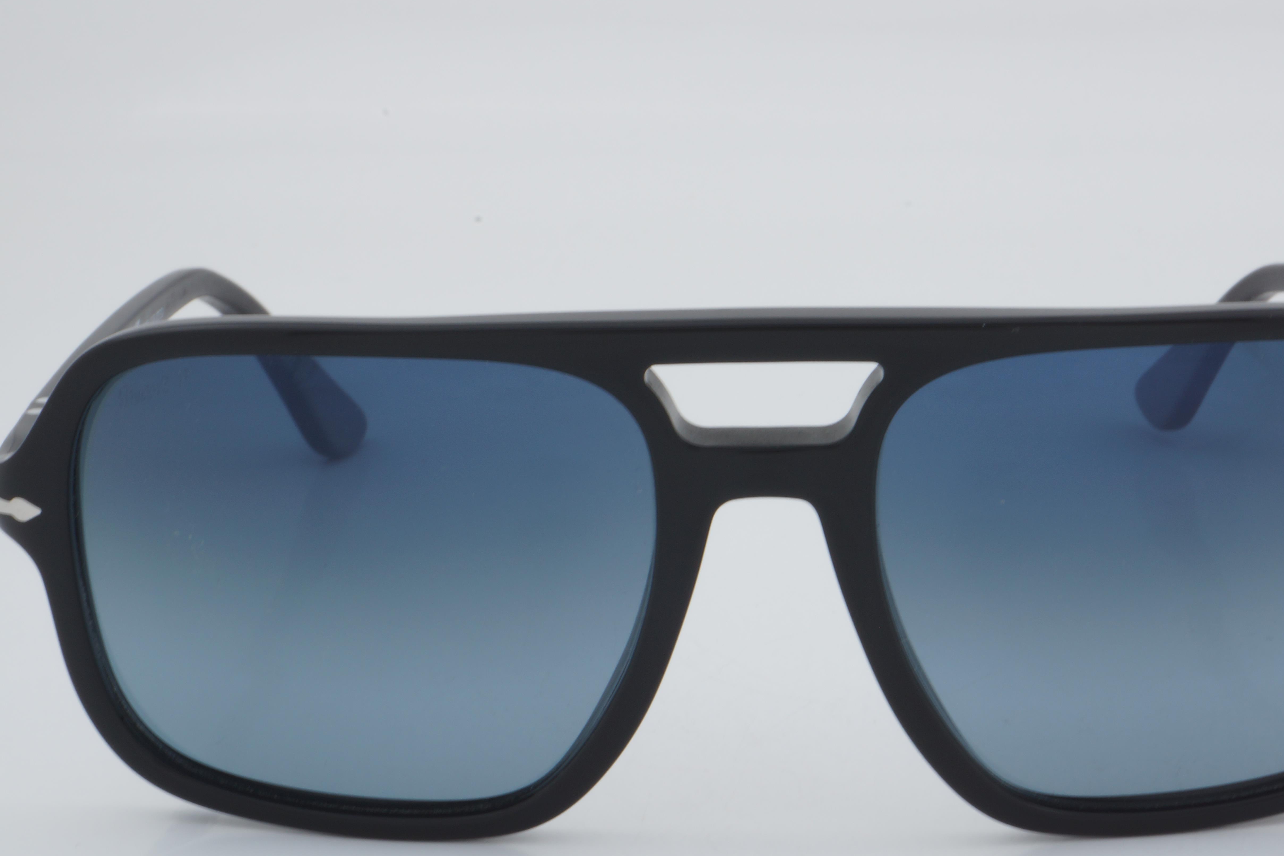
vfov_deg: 14.7
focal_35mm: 93
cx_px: 771
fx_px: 3317
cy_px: 519
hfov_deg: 21.9
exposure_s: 1/3
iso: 100
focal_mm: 50
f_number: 32
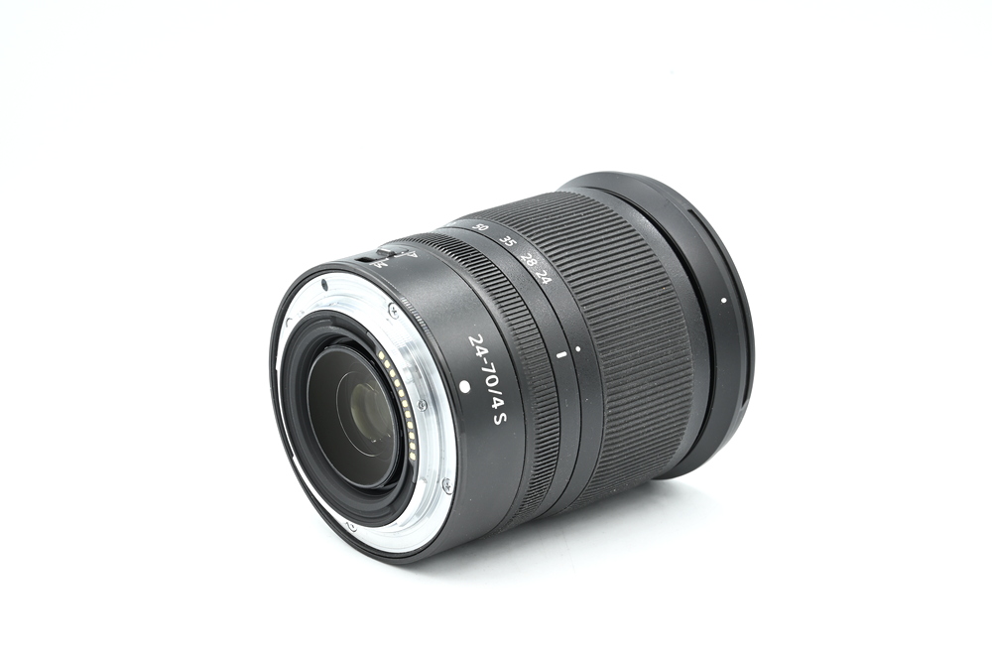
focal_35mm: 87
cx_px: 496
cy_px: 331
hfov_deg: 23.4
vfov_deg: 15.7
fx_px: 2398
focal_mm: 87
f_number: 14
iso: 200
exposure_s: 1/15
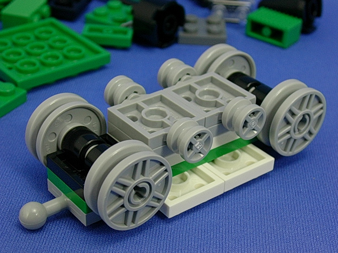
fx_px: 732
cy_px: 126
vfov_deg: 19.6
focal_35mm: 75
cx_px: 169
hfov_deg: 26.0
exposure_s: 1/16.9
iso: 70
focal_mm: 11.3
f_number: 3.8
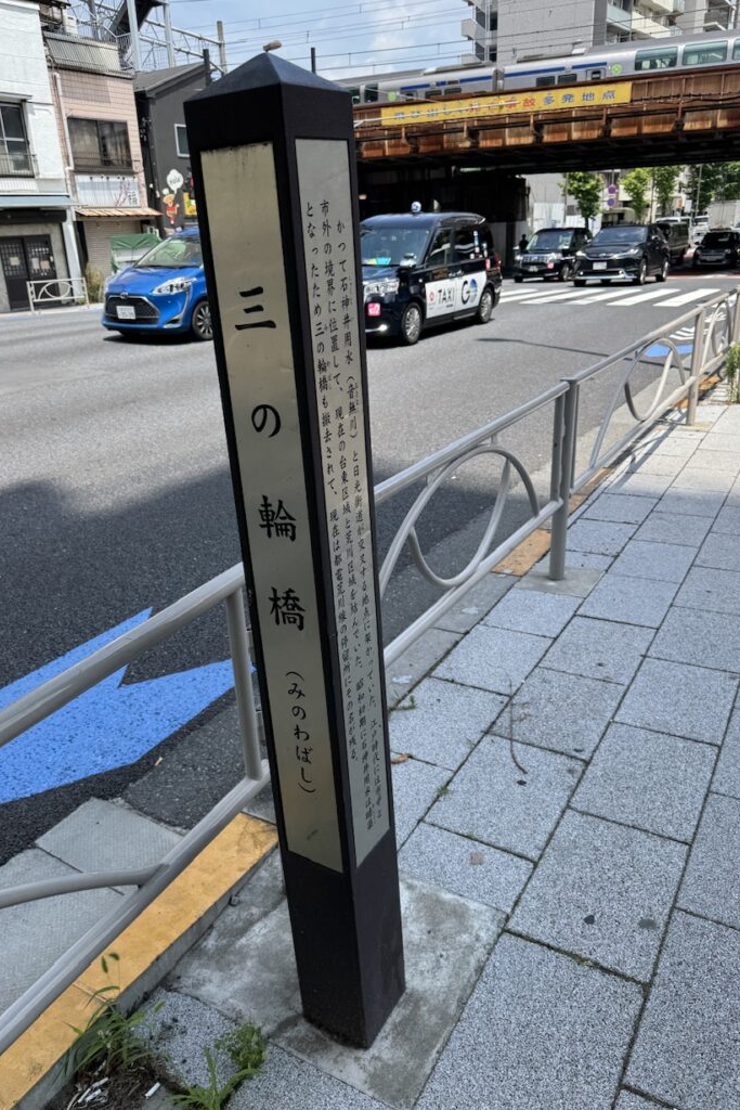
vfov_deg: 69.4
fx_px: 801
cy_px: 561
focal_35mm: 26
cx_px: 322
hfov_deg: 49.4
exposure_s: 1/2174
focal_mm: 6.76
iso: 80
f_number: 1.78
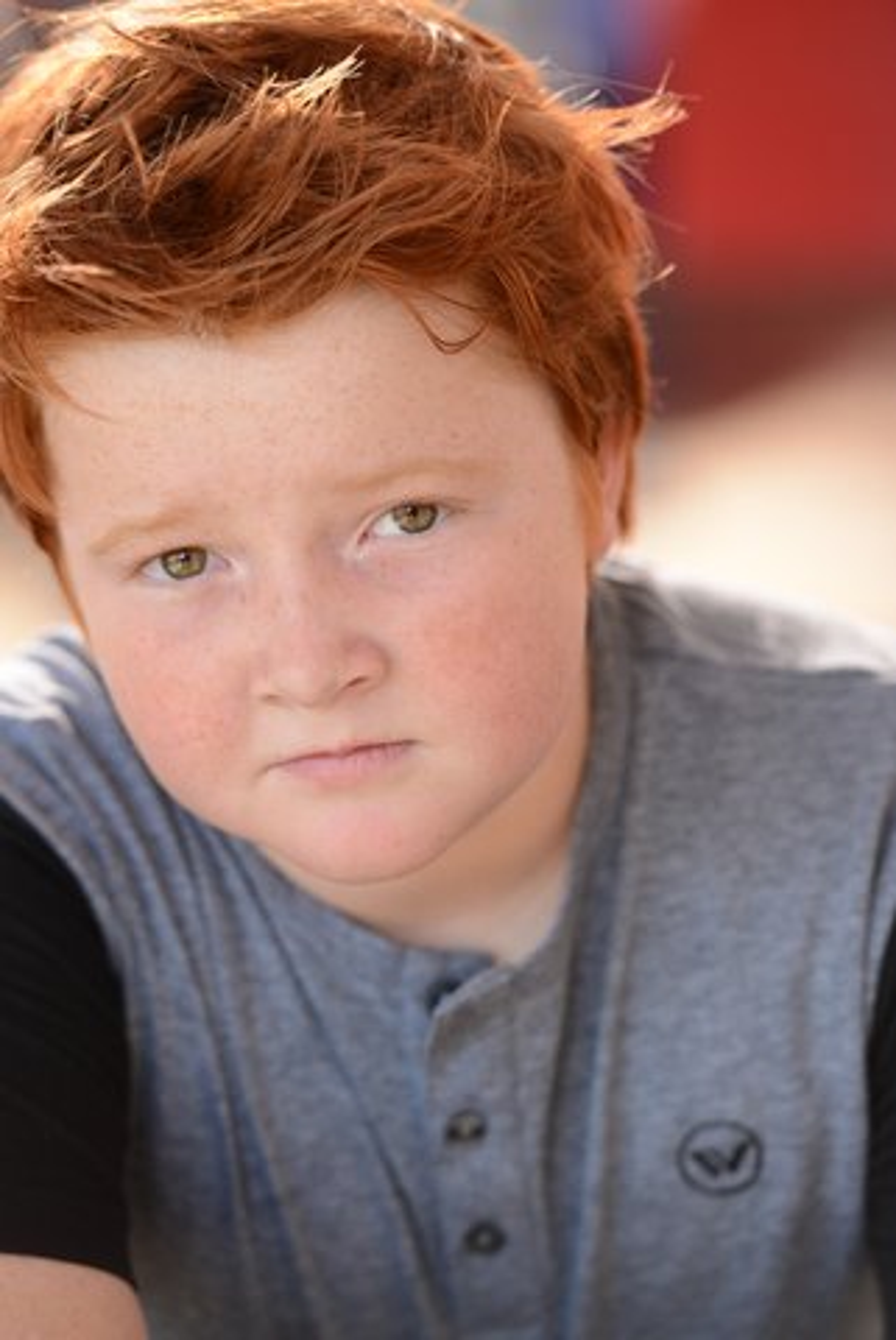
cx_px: 448
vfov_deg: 12.8
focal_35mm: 160
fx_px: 5960
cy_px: 670
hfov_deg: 8.6
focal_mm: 160
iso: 400
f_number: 3.2
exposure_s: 1/160
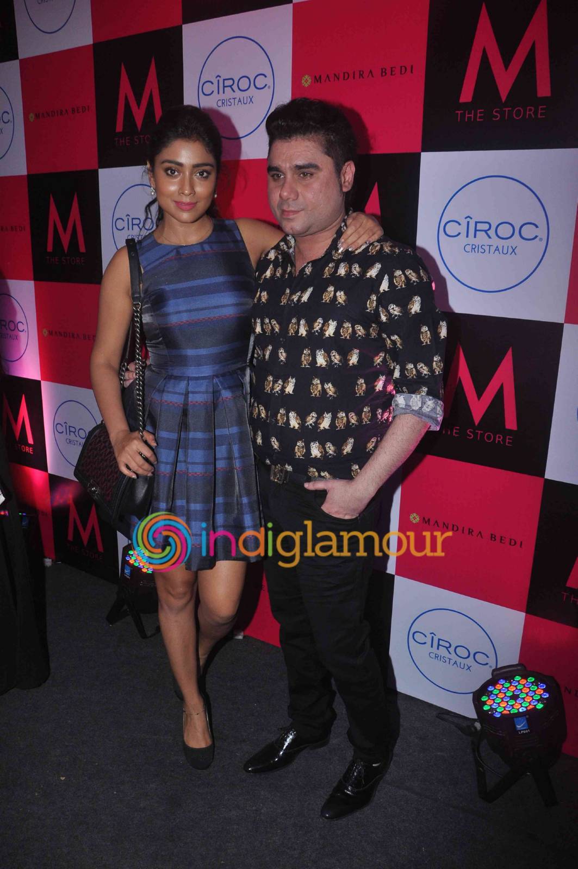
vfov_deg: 67.4
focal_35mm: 27
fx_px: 652
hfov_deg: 47.8
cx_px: 289
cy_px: 434
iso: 500
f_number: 9
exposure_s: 1/200
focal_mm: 18
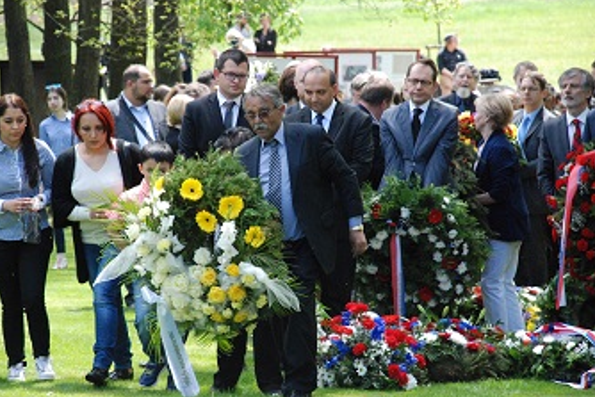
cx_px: 280
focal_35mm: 217
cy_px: 207
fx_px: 3581
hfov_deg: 9.5
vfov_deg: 6.3
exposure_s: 1/640
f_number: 6.3
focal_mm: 125
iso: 1600
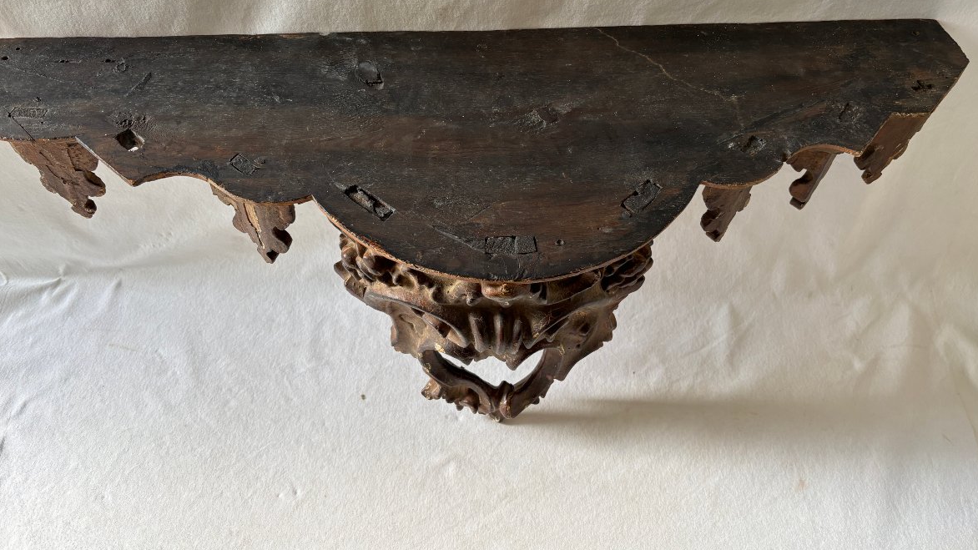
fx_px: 752
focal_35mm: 29
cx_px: 486
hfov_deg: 66.1
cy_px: 194
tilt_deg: -47.5
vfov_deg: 39.8
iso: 100
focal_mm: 5.96
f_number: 1.6
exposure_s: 1/121
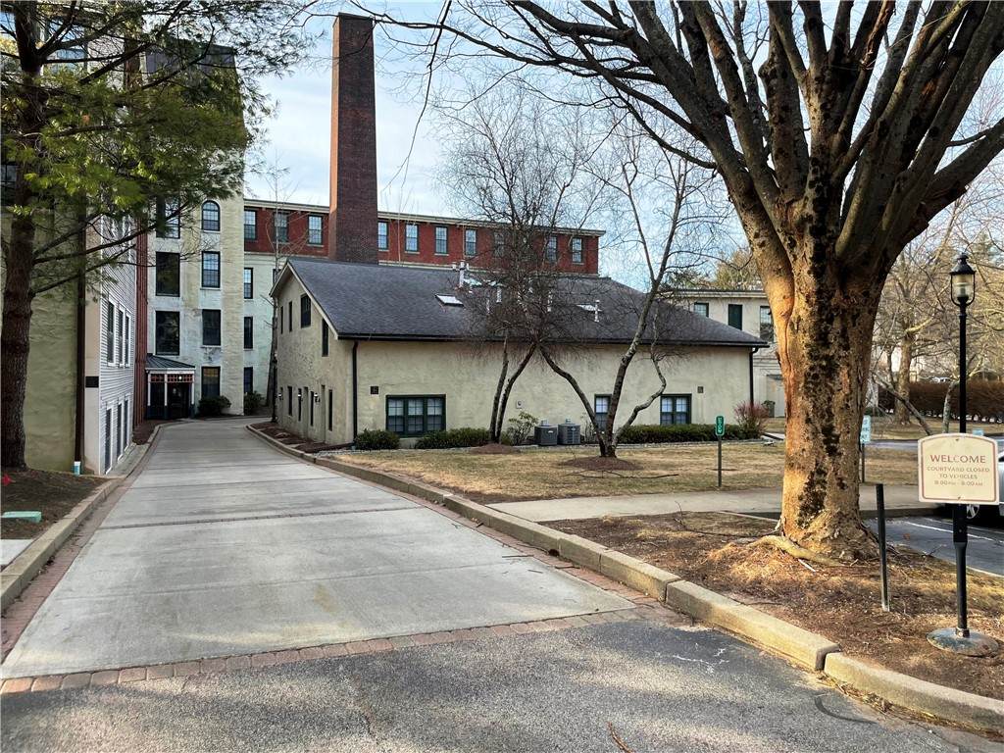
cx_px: 502
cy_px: 376
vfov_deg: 53.1
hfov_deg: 67.3
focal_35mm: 26
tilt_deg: +0.9
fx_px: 754
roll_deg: +0.4
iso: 32
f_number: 1.6
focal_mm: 4.2
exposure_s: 1/917
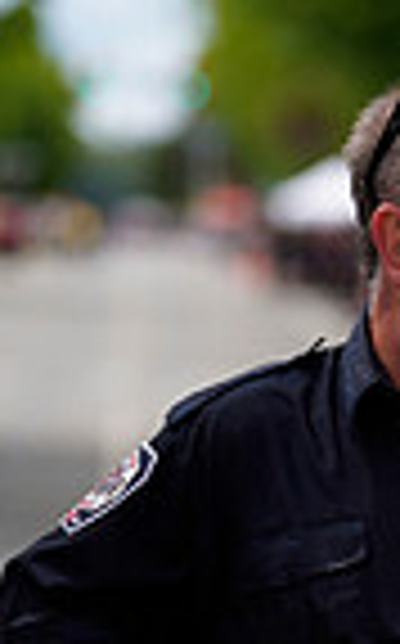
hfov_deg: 2.7
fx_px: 8485
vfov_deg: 4.3
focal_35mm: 485
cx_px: 654
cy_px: 766
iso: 125
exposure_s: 1/400
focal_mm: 117
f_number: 2.8
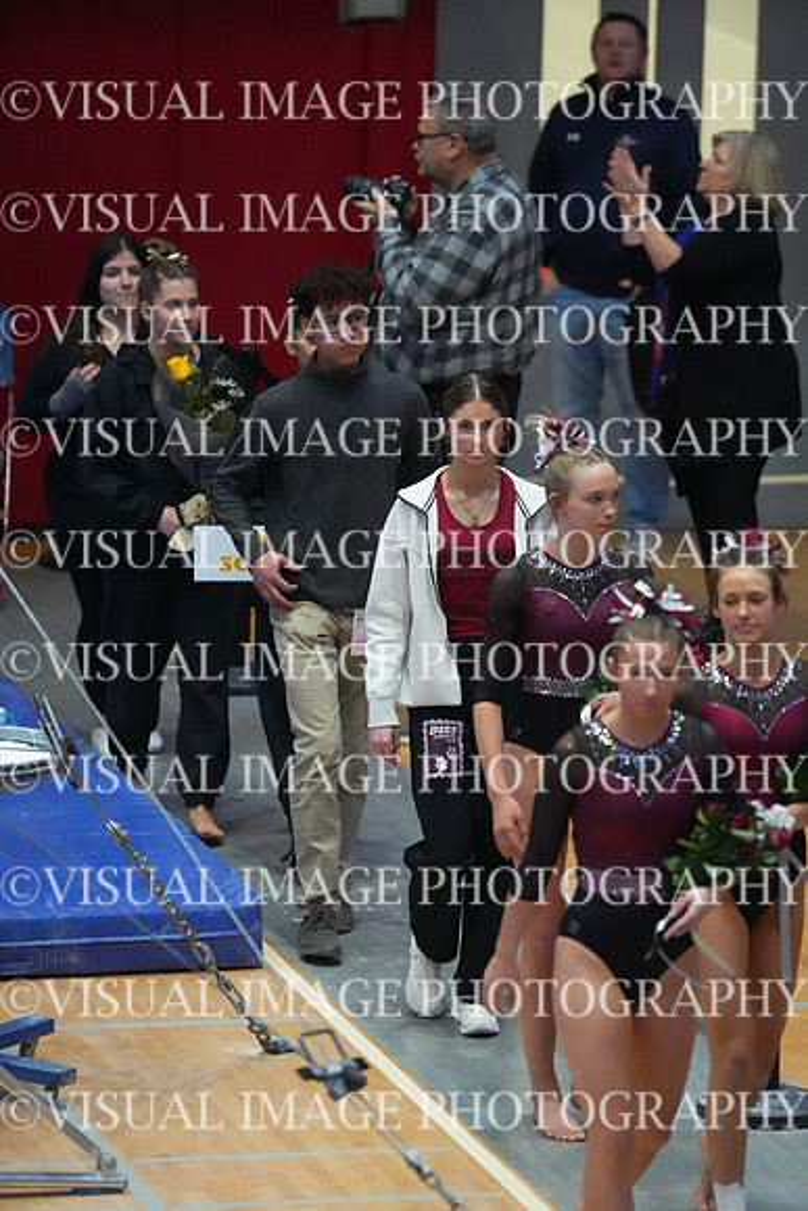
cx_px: 404
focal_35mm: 300
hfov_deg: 4.6
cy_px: 606
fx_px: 10093
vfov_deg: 6.9
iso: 20000
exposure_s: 1/1600
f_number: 3.5
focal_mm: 300
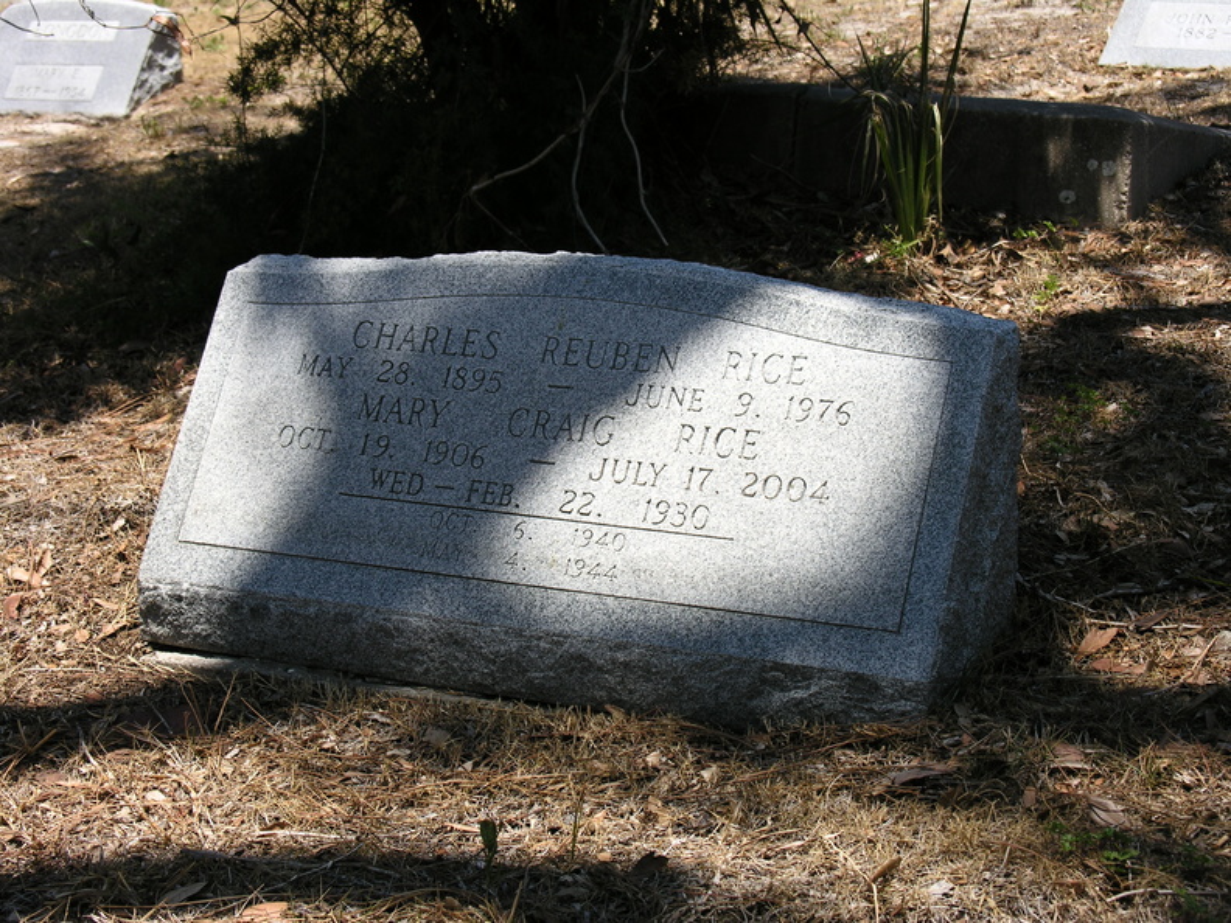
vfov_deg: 20.7
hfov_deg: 27.4
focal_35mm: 71
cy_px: 462
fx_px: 2525
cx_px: 616
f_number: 4.7
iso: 50
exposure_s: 1/317
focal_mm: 18
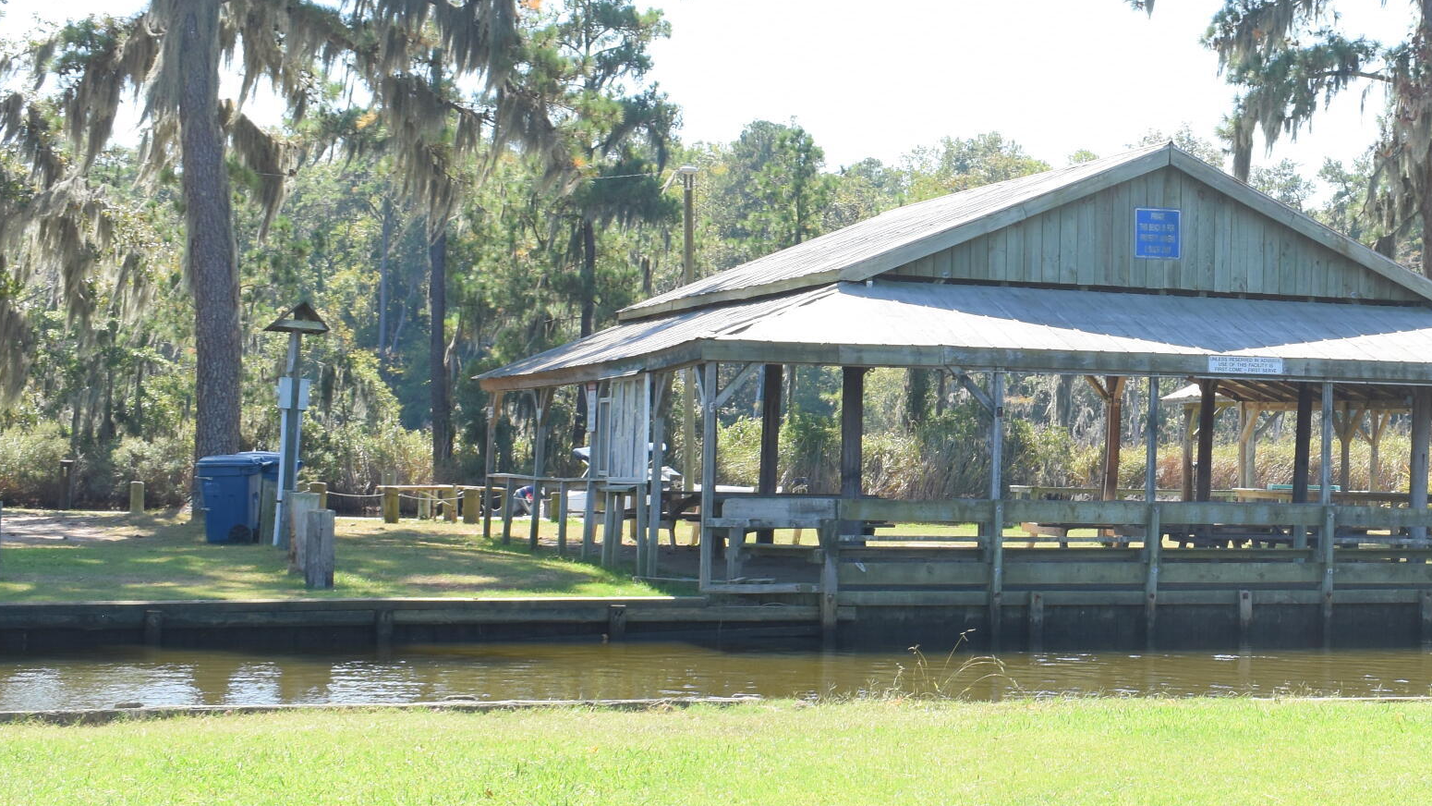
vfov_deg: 16.5
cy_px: 344
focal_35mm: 73
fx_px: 2772
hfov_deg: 28.3
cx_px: 1171
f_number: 8
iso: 280
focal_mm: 24
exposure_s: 1/250
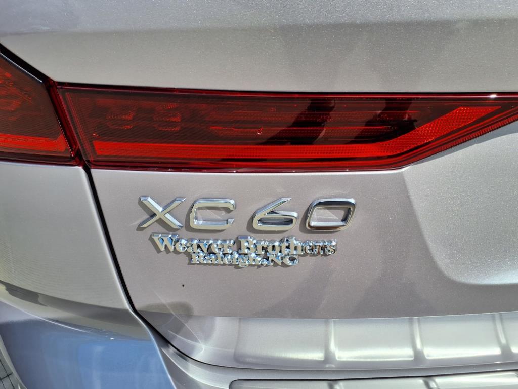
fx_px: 404
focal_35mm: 27
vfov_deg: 51.4
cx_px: 259
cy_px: 194
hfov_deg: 65.3
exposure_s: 1/2000
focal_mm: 3.58
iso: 40
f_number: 1.9
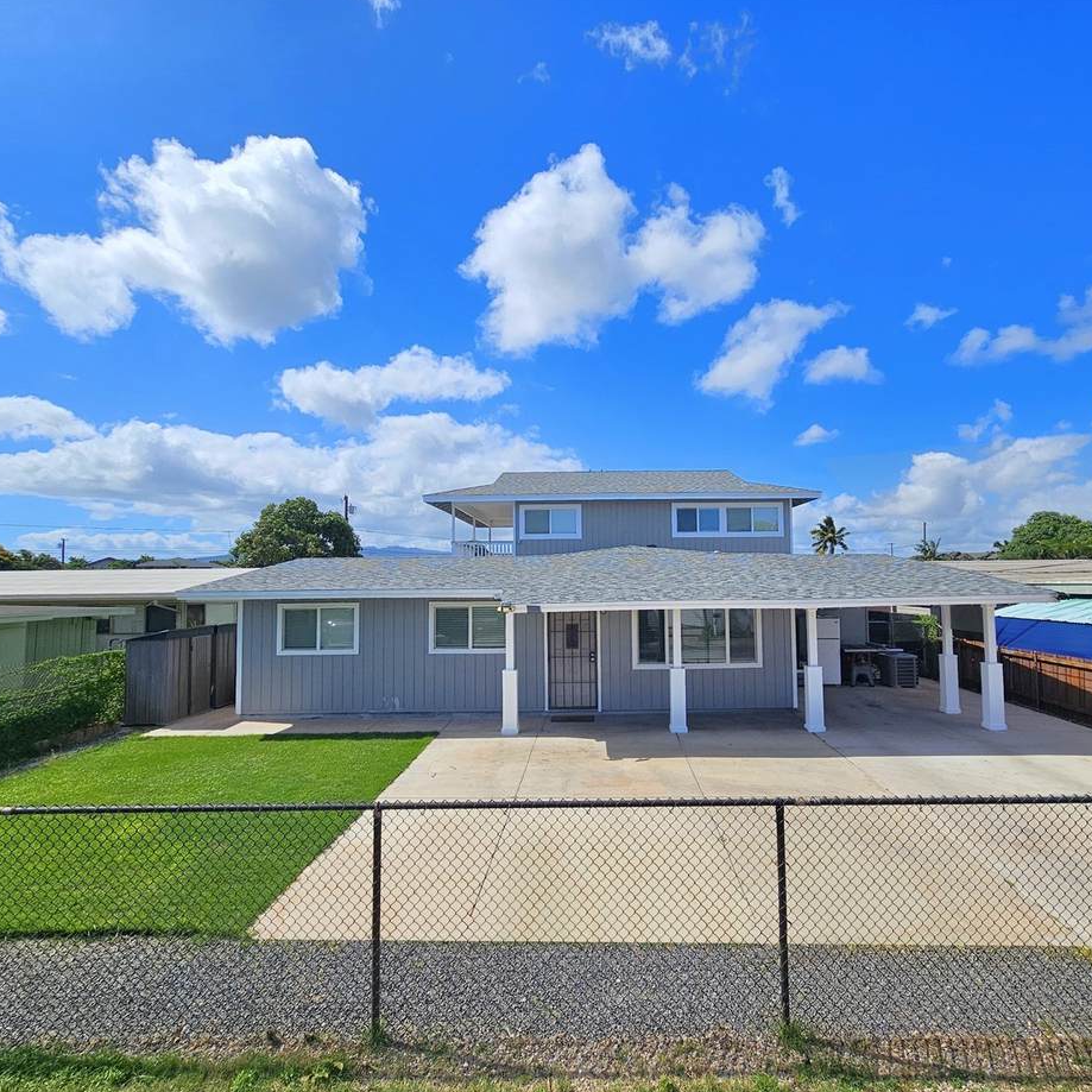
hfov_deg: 87.3
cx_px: 589
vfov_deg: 87.4
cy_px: 543
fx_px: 571
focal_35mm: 16
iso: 50
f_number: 2.2
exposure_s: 1/4397
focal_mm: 2.2
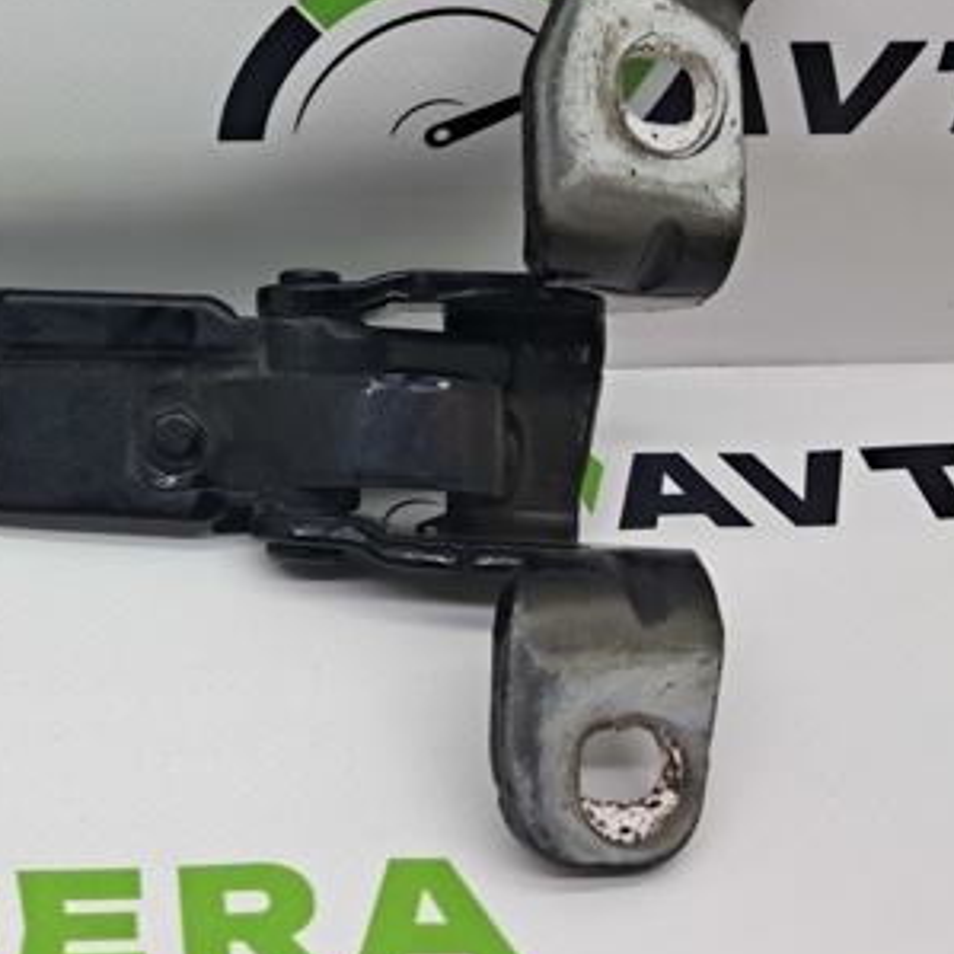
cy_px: 235
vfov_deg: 32.7
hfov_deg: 31.7
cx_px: 80
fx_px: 1590
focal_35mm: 51
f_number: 1.8
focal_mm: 4
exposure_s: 1/100
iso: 50
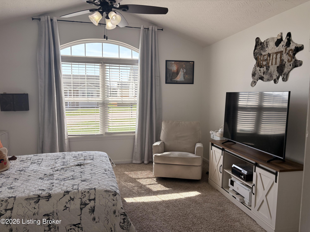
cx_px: 155
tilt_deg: -4.2
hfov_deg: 67.3
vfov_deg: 53.1
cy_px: 116
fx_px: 233
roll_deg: +0.2
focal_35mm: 26
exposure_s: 1/618
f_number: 1.6
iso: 64
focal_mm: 5.96
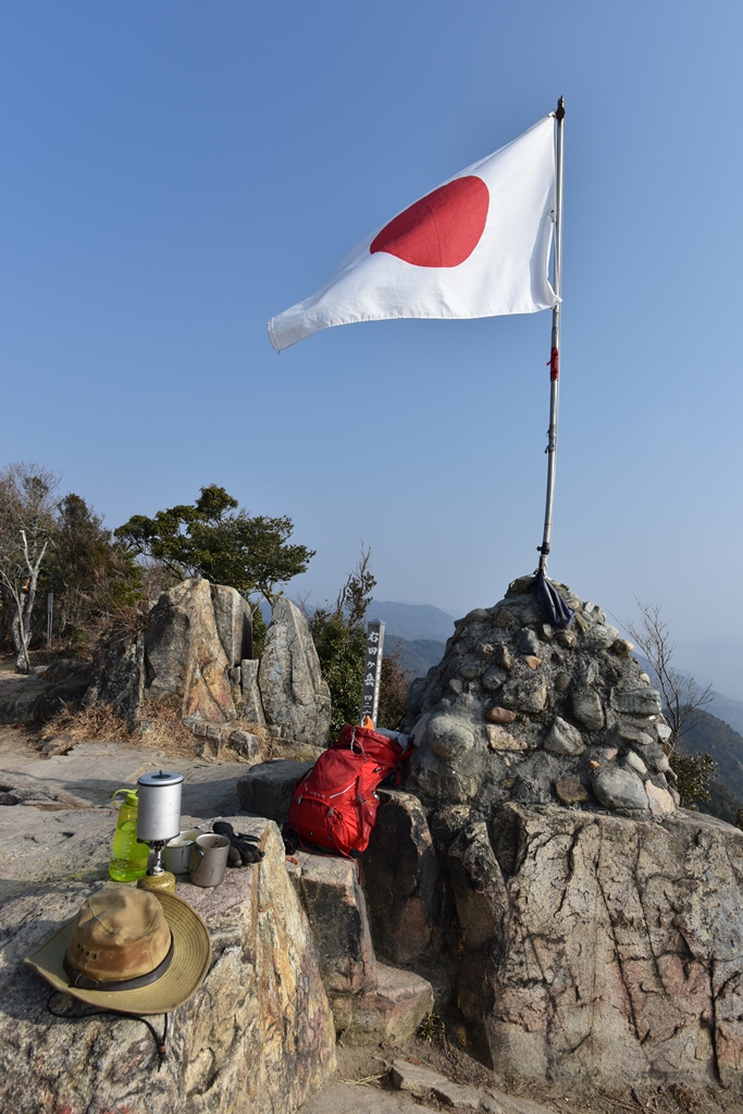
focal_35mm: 20
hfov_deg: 61.9
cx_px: 372
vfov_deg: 84.0
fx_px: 619
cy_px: 557
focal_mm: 20
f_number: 9
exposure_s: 1/640
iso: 200
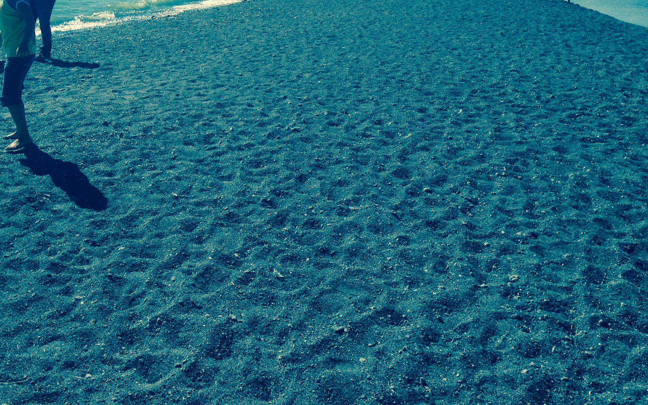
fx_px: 812
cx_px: 223
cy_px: 86
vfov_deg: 27.5
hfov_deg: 43.0
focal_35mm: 46
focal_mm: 4.12
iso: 50
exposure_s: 1/2262
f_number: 2.4
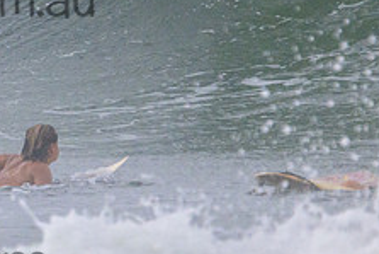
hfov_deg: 1.2
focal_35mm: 1763
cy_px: -30
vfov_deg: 0.8
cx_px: -211
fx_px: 18572
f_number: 11
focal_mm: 540
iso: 1800
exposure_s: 1/3200
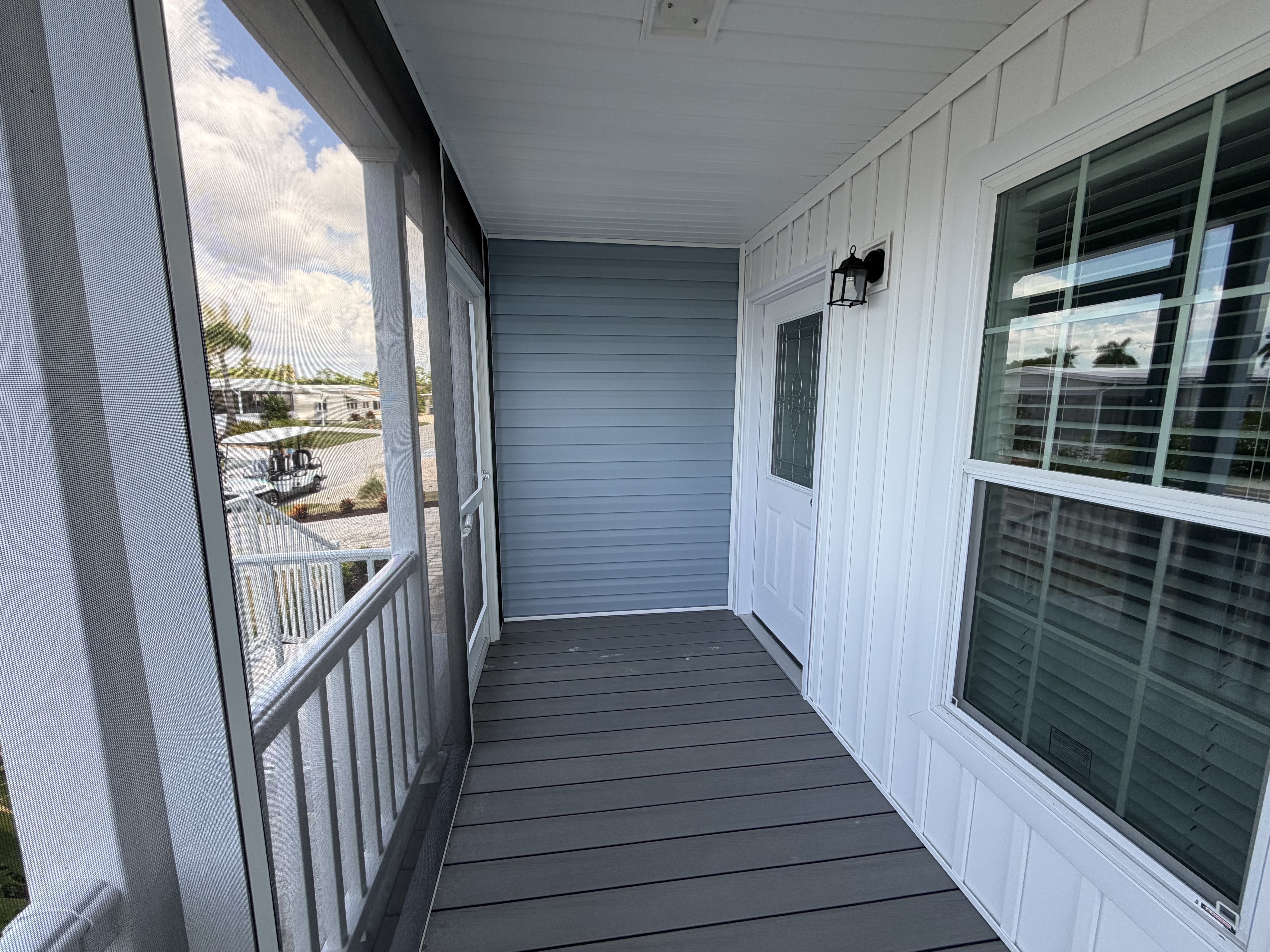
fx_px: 514
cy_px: 476
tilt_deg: -8.4
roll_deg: +0.4
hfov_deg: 102.1
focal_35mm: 14
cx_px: 635
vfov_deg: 85.7
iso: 50
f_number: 2.2
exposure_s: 1/221
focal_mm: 2.22
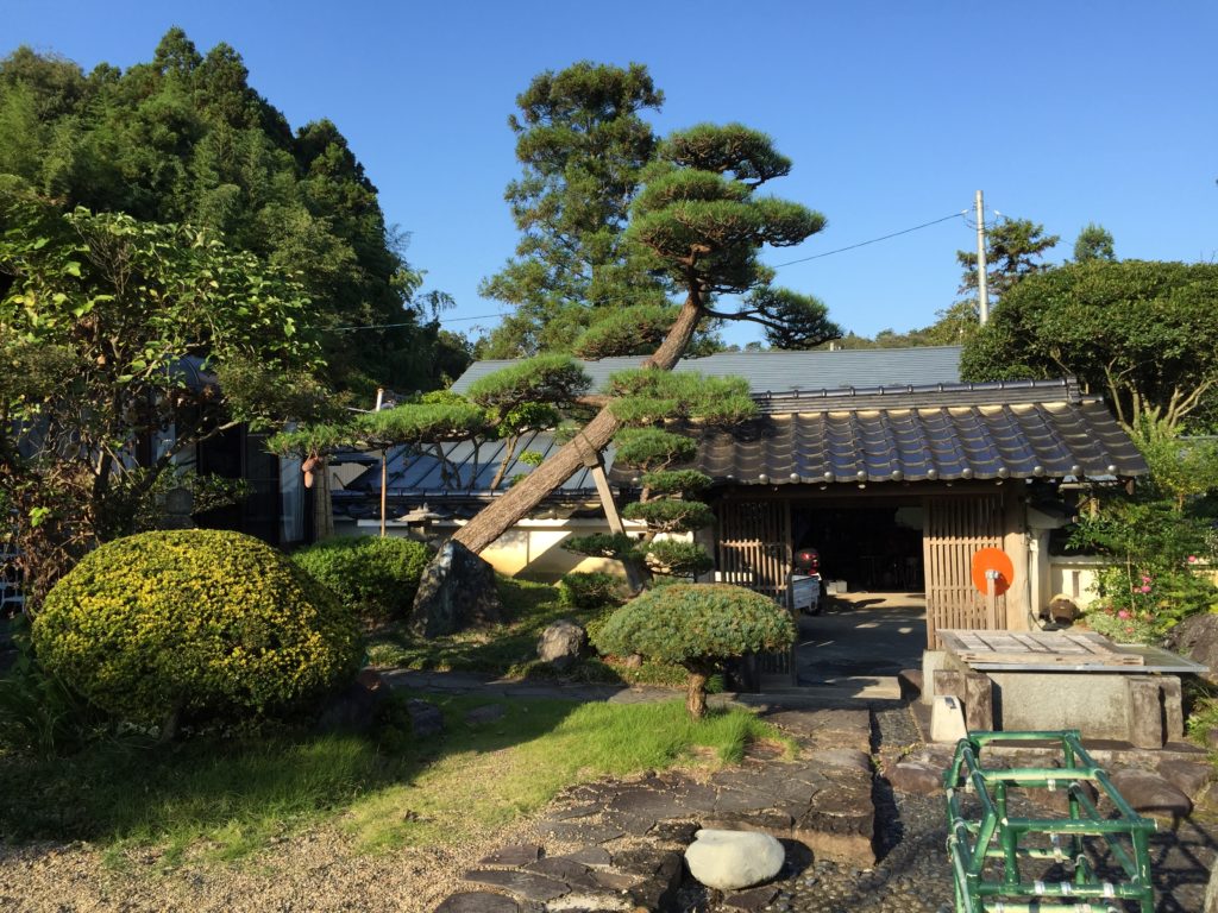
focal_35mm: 29
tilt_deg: +2.5
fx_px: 1020
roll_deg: -0.8
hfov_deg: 61.7
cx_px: 609
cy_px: 456
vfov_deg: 48.2
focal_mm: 4.15
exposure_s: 1/1014
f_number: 2.2
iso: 32
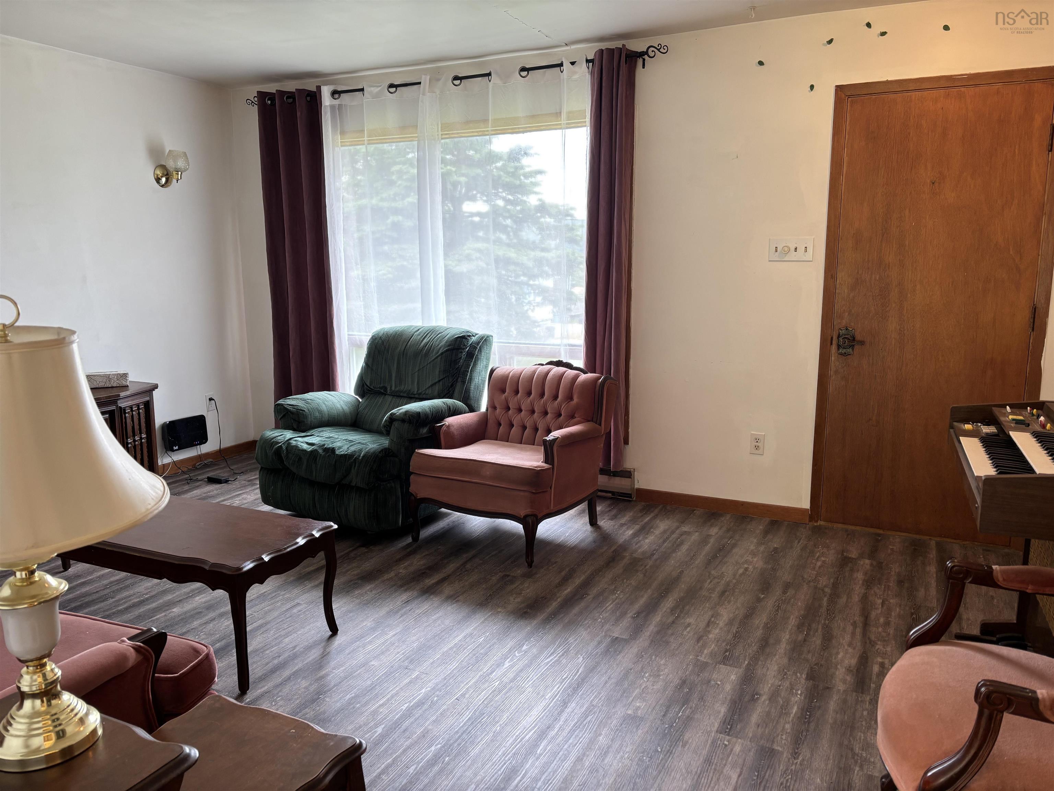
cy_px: 396
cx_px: 527
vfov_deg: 53.1
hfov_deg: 67.3
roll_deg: +0.6
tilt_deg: -9.9
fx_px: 792
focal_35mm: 26
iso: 80
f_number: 1.6
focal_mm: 5.96
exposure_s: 1/60
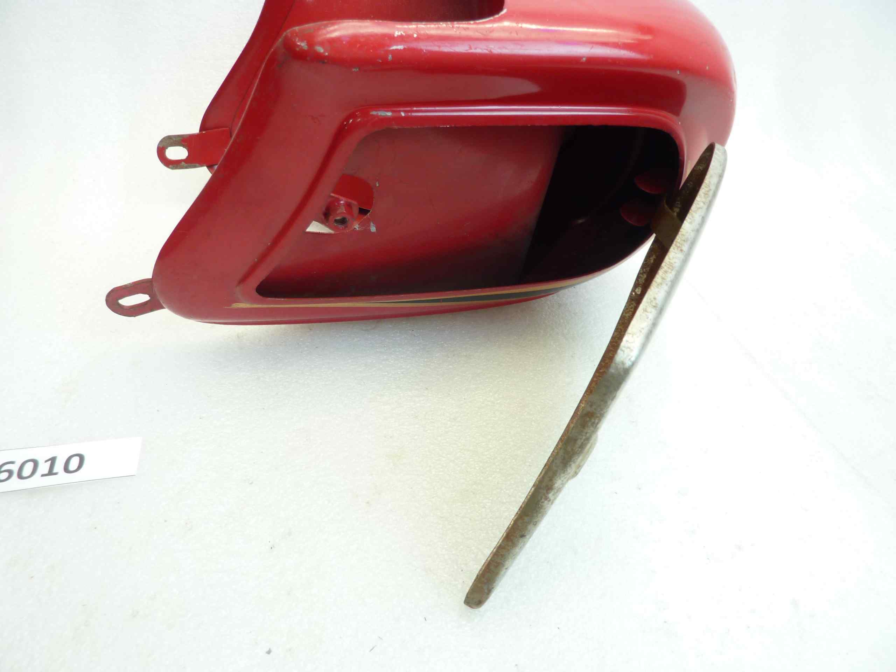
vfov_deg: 54.9
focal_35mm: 25
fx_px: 647
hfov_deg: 69.4
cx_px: 448
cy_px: 336
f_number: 3.3
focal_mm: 4.1
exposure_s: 1/13
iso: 80
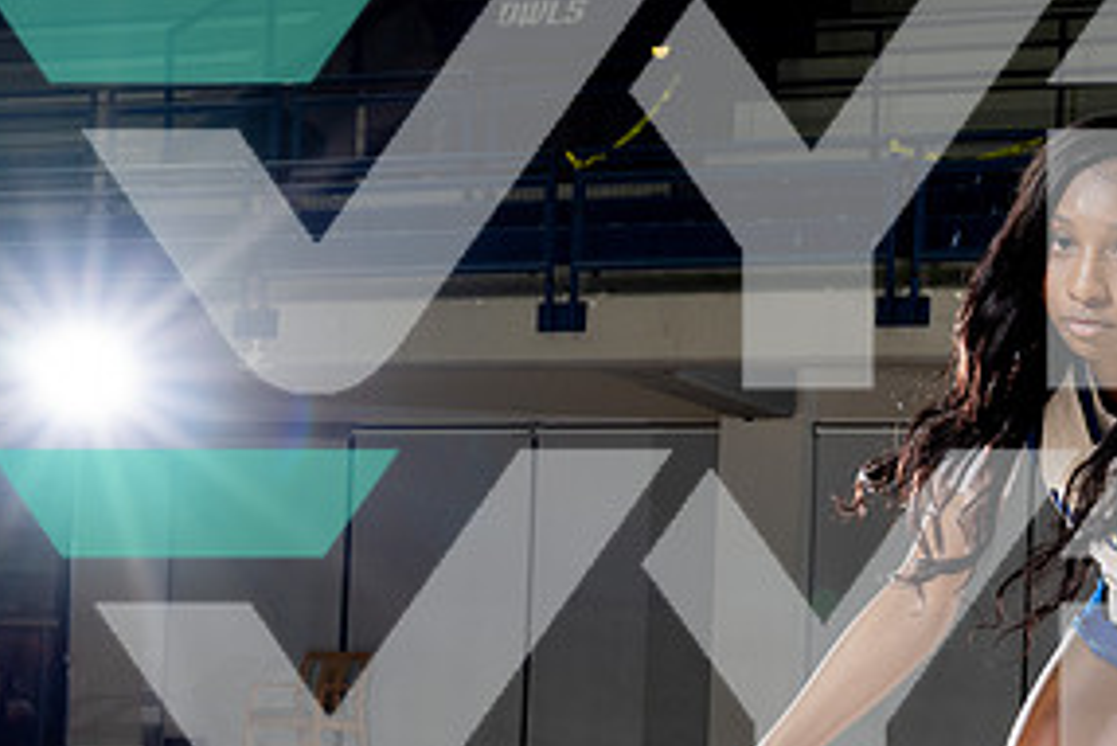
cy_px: 658
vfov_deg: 19.4
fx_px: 2142
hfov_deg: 28.2
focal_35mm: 69
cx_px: 984
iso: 640
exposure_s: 1/250
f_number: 8
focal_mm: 34
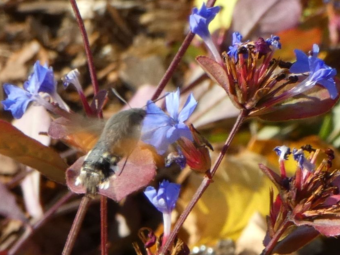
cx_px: 171
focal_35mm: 317
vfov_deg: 4.7
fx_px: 3115
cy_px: 125
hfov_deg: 6.2
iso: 100
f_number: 5.6
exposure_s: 1/80
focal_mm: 55.4
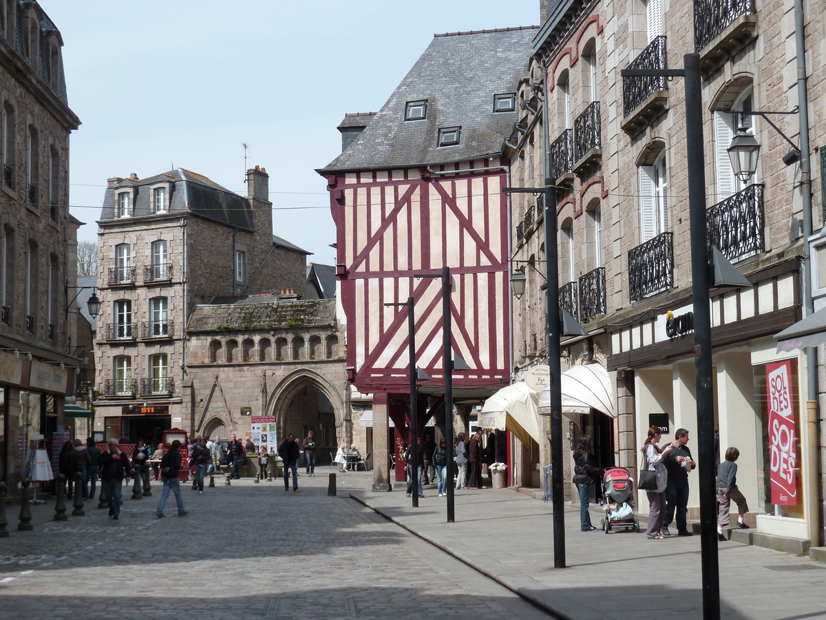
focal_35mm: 59
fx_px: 1408
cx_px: 413
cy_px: 310
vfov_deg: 24.8
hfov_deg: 32.7
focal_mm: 9.7
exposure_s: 1/500
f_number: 4.5
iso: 80
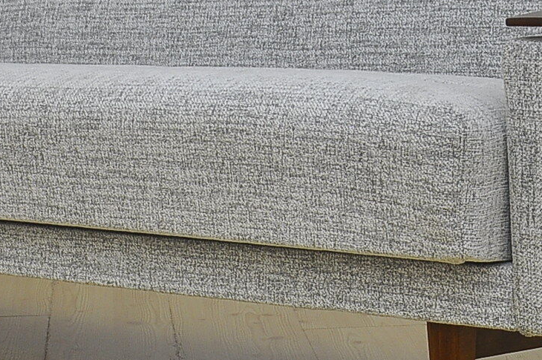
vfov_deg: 9.7
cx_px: 145
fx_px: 2120
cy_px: 68
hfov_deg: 14.5
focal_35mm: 141
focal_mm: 32
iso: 400
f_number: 4.2
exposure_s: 1/125
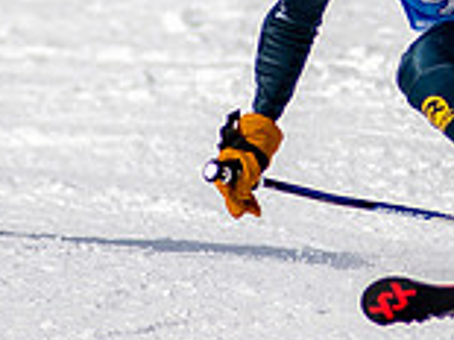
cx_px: 352
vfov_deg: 0.7
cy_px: -83
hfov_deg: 0.9
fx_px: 28019
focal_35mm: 2138
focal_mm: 300
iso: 100
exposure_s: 1/6400
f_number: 2.8
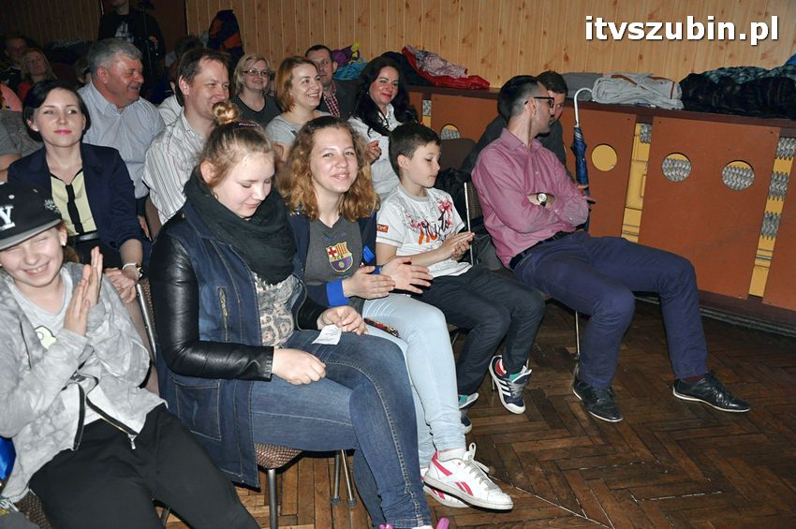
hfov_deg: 59.5
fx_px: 696
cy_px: 264
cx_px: 398
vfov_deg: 41.6
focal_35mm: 32
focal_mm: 21
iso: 1000
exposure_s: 1/60
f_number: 4.5
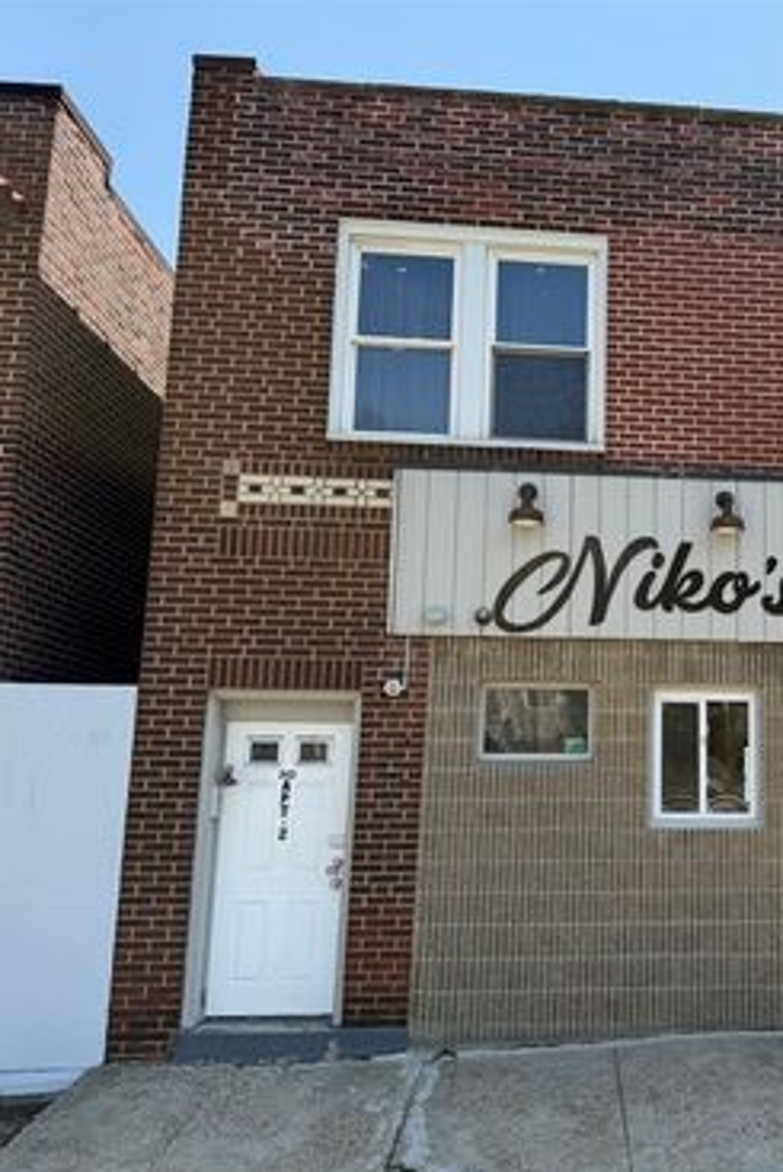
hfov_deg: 36.7
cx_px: 694
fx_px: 1108
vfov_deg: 55.8
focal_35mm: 34
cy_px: 589
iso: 100
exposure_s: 1/2232
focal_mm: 6.76
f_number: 1.78
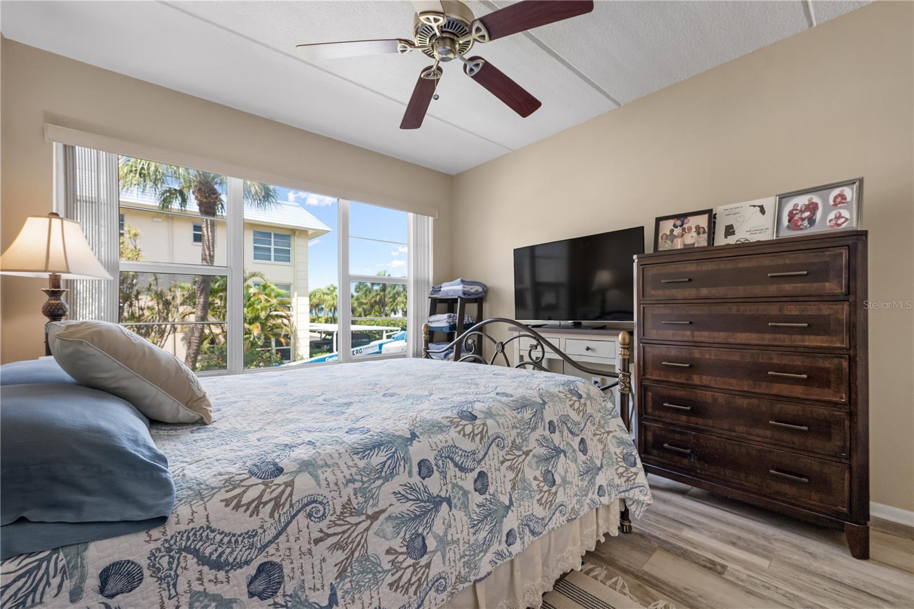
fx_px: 381
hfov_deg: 100.4
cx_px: 457
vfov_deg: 77.3
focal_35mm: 15
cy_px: 304
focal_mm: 15
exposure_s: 1/50
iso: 400
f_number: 8
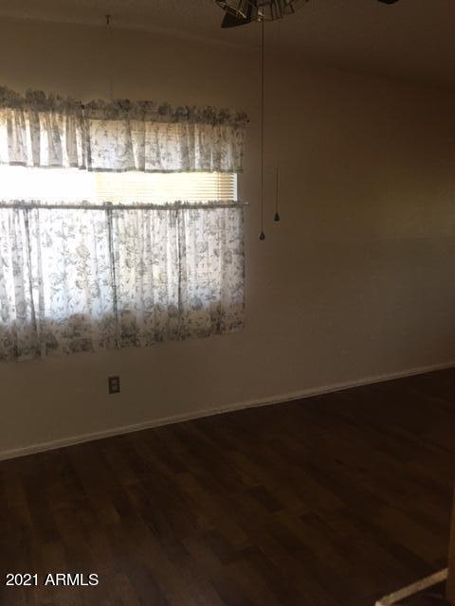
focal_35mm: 29
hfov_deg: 48.2
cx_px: 228
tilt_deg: -8.8
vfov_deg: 61.7
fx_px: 508
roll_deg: +1.0
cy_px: 303
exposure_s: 1/15
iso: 32
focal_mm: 4.15
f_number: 2.2
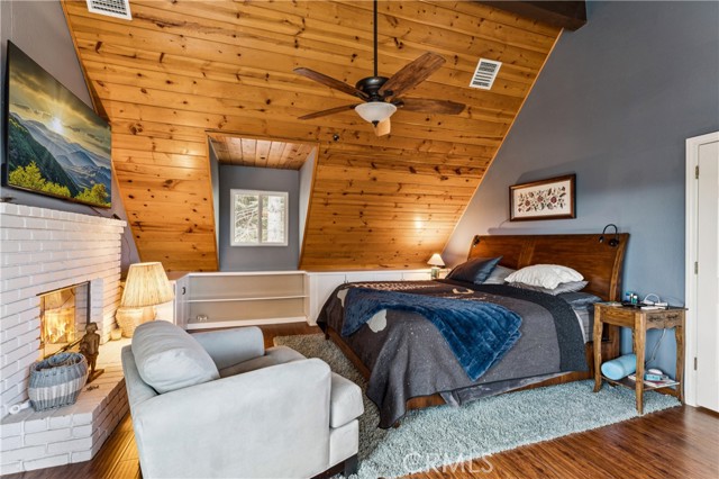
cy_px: 240
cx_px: 360
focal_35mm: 16
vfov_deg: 73.0
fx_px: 323
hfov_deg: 96.1
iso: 100
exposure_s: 2.5
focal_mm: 16.2
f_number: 13
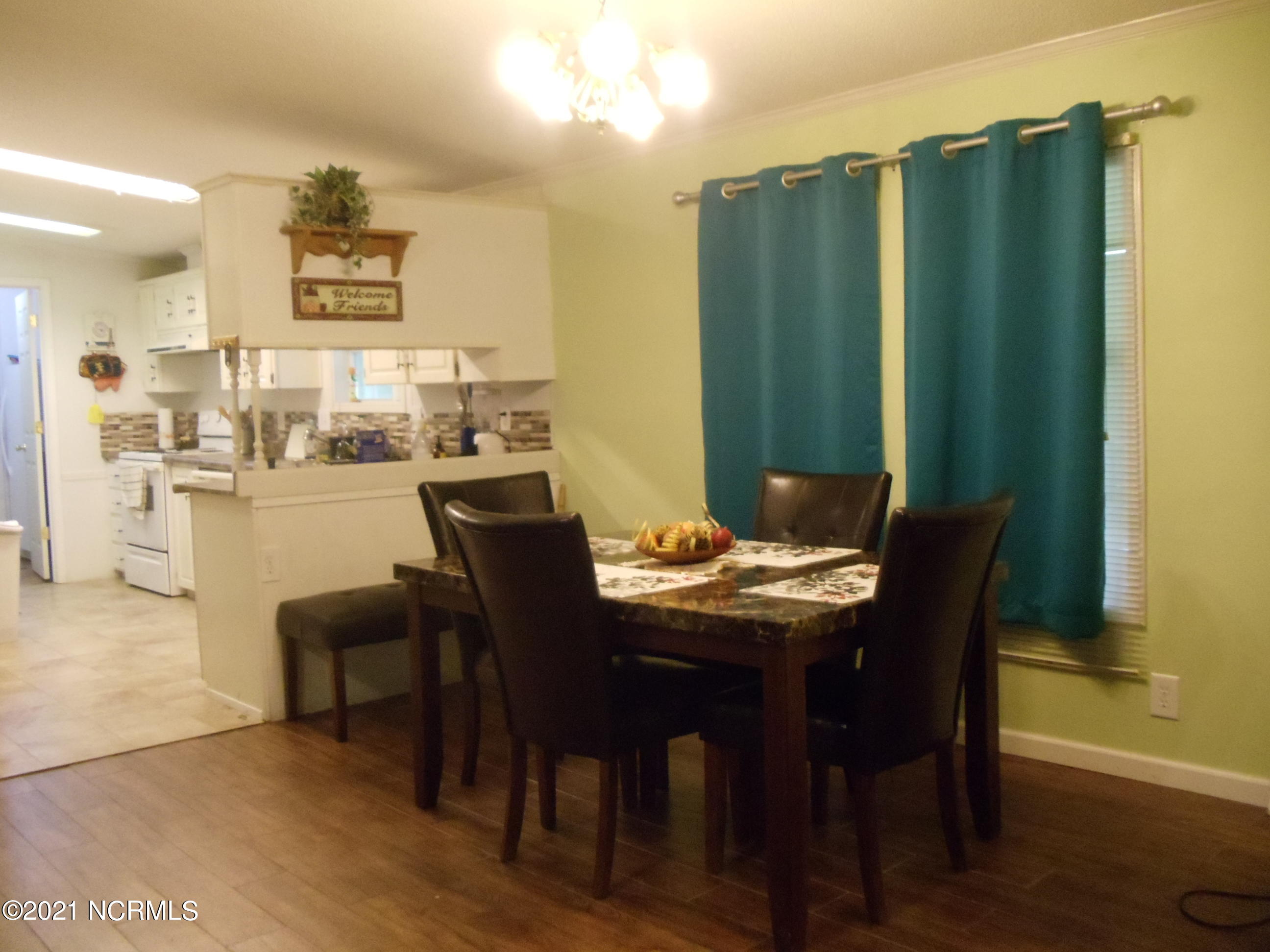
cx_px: 635
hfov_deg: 42.9
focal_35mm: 44
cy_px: 476
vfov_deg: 32.9
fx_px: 1614
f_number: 3.5
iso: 800
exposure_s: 1/25
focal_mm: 6
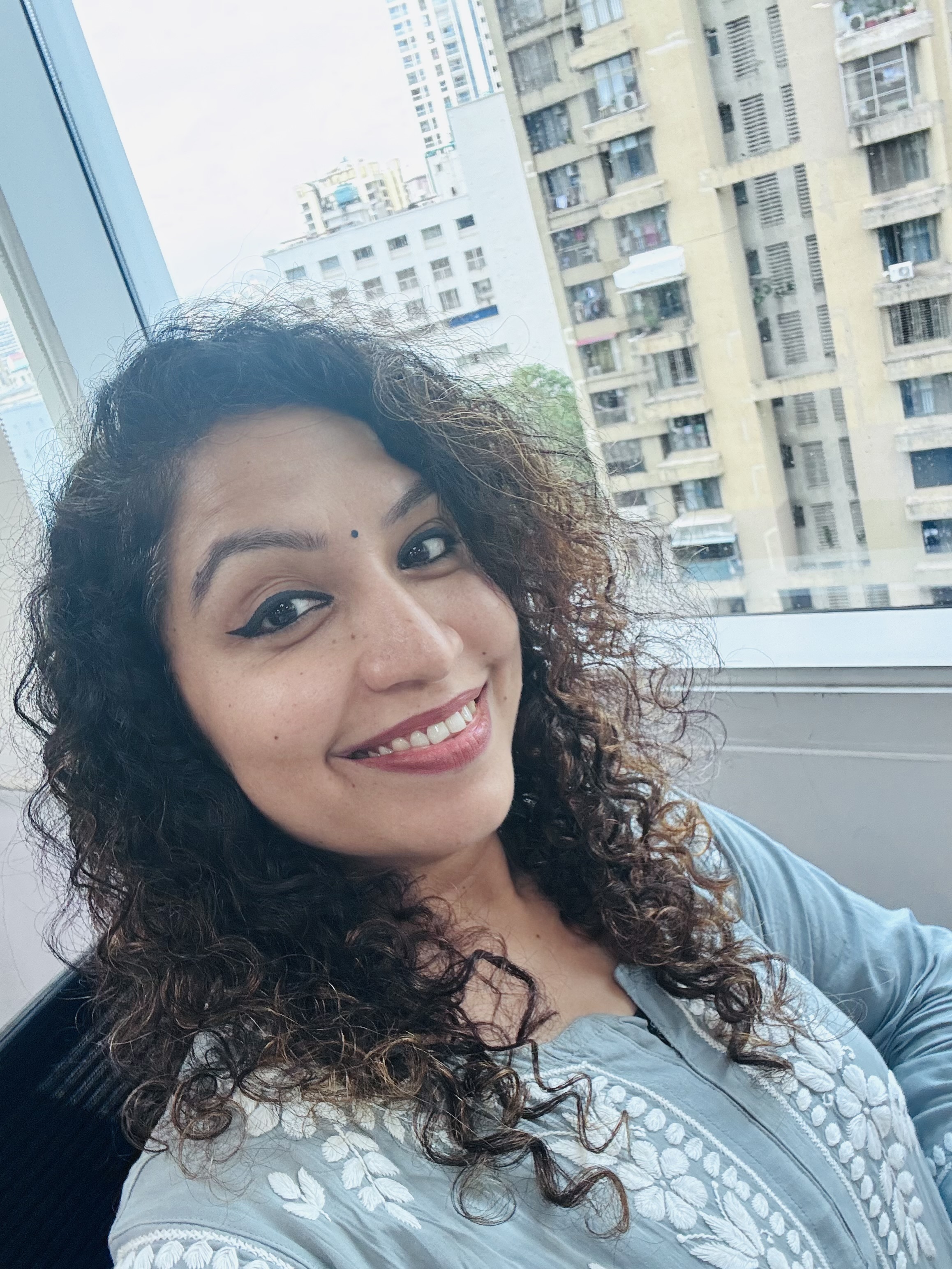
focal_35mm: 30
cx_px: 476
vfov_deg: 60.0
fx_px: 1100
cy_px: 634
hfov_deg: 46.8
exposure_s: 1/50
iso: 64
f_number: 1.9
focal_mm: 2.69
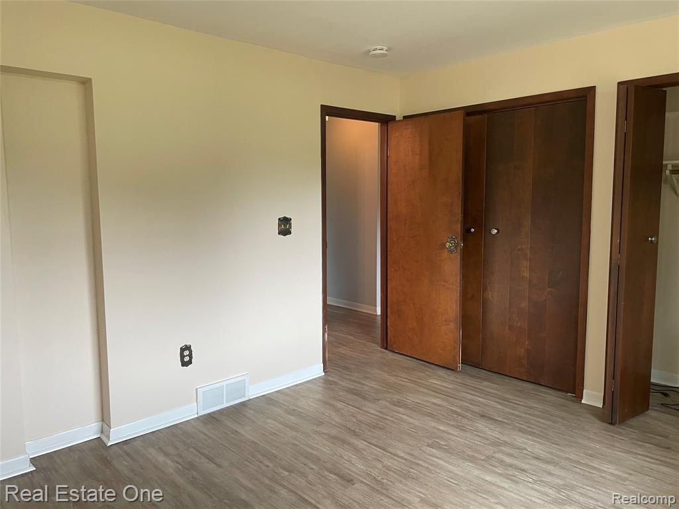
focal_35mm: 26
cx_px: 340
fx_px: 510
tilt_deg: -5.9
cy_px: 254
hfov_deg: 67.3
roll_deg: +0.7
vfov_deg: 53.1
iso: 80
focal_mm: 4.2
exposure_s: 1/60
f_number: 1.6
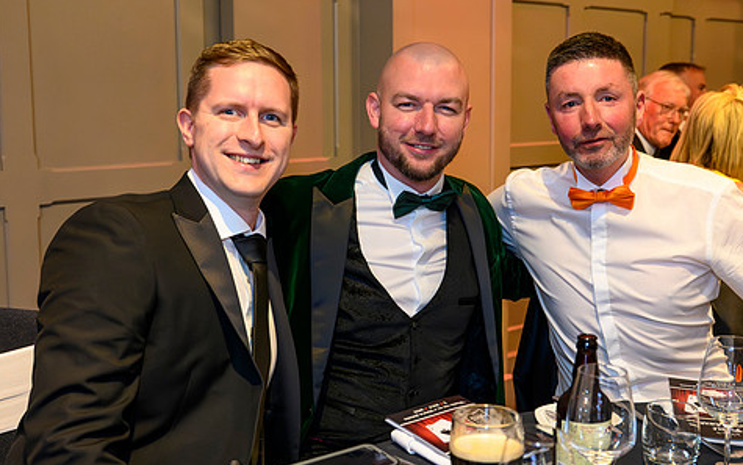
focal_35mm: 51
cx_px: 395
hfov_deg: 39.6
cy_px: 237
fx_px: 1033
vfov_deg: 25.3
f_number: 4.5
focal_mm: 36
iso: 11400
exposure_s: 1/125
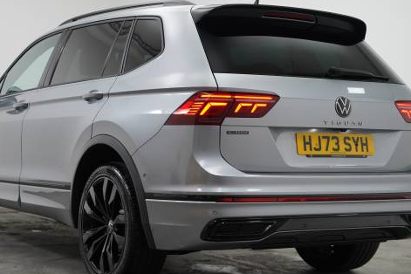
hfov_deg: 27.8
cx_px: 195
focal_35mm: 73
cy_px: 135
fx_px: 830
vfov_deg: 18.8
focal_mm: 53.5
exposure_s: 1/160
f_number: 4
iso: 1250
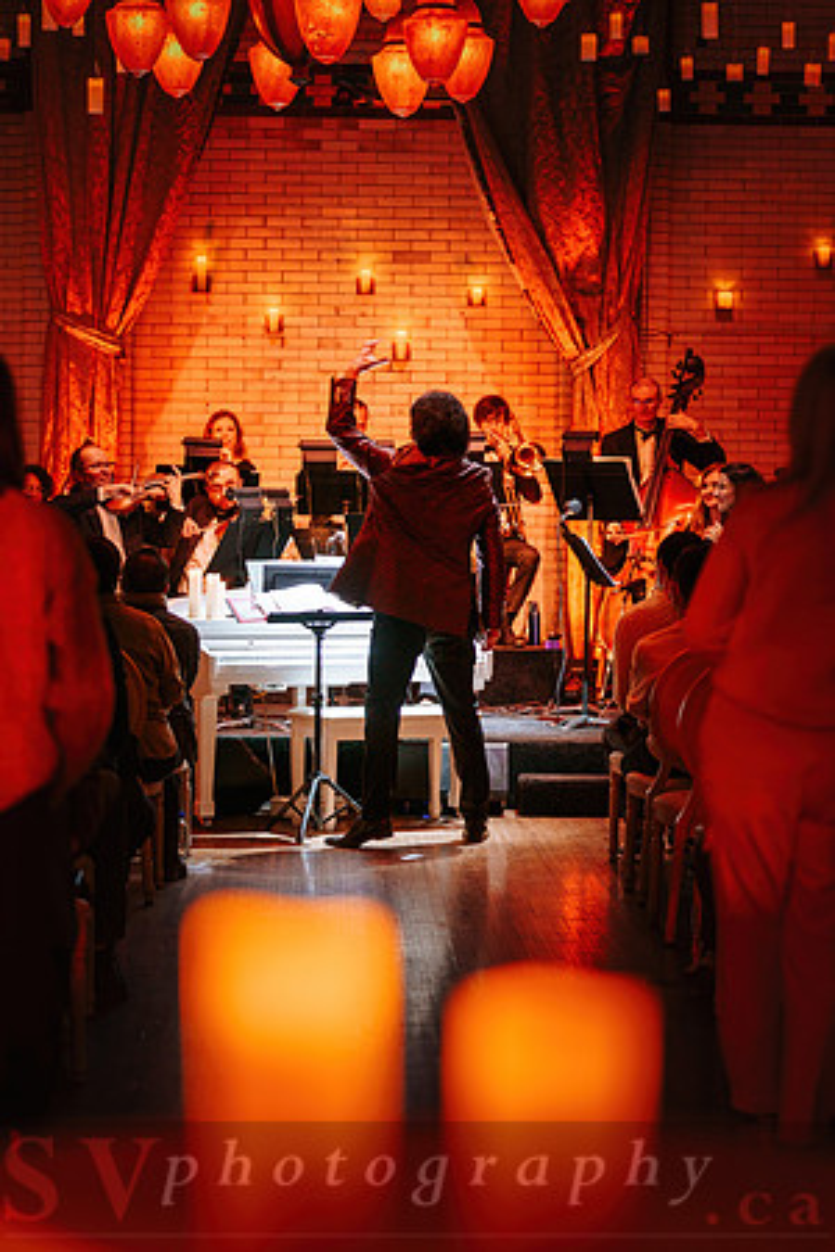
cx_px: 418
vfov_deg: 23.6
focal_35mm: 86
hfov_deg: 15.9
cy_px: 626
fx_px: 2992
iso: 1000
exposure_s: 1/30
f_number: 2.8
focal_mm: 86
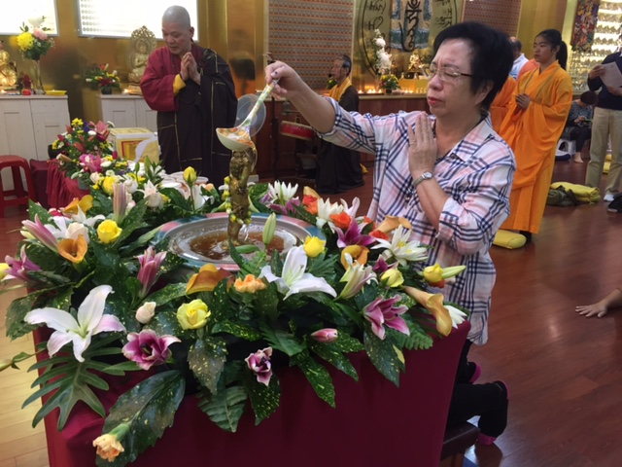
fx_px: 521
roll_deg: -3.7
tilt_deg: -19.4
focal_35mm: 29
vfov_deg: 48.2
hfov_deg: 61.7
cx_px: 311
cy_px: 234
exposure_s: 1/33
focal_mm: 4.15
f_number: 2.2
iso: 125
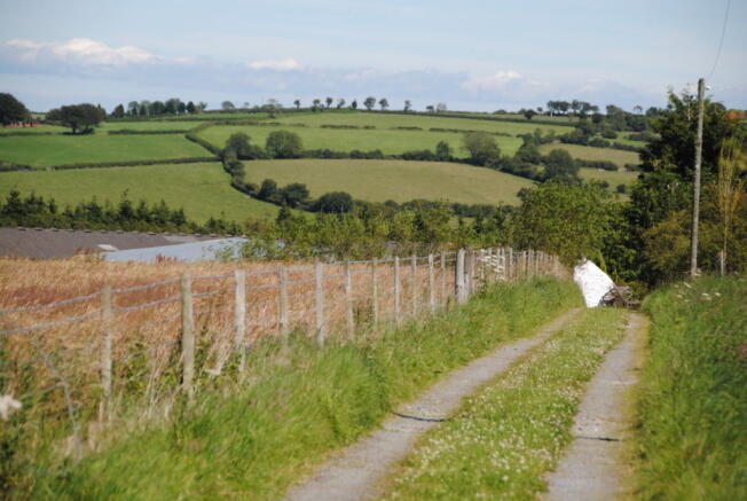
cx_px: 374
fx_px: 3273
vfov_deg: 8.7
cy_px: 250
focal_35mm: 158
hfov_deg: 13.0
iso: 100
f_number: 5.6
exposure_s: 1/500
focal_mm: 105
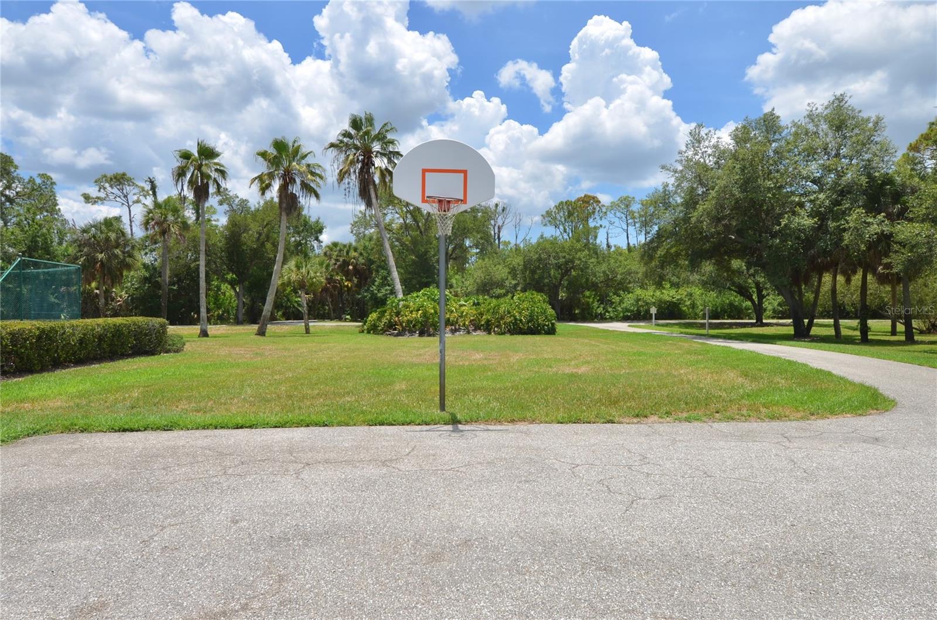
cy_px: 310
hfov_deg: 73.9
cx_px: 468
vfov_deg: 52.9
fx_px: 623
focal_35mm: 24
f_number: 9
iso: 100
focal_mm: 16
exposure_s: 1/320
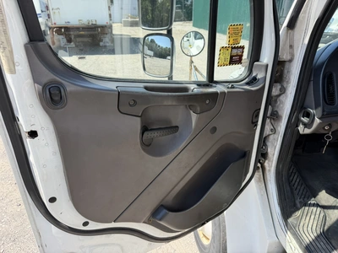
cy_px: 126
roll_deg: +2.4
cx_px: 169
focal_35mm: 24
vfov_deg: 56.8
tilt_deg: -24.2
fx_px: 234
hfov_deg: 71.6
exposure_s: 1/1493
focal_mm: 6.76
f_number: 1.78
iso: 80
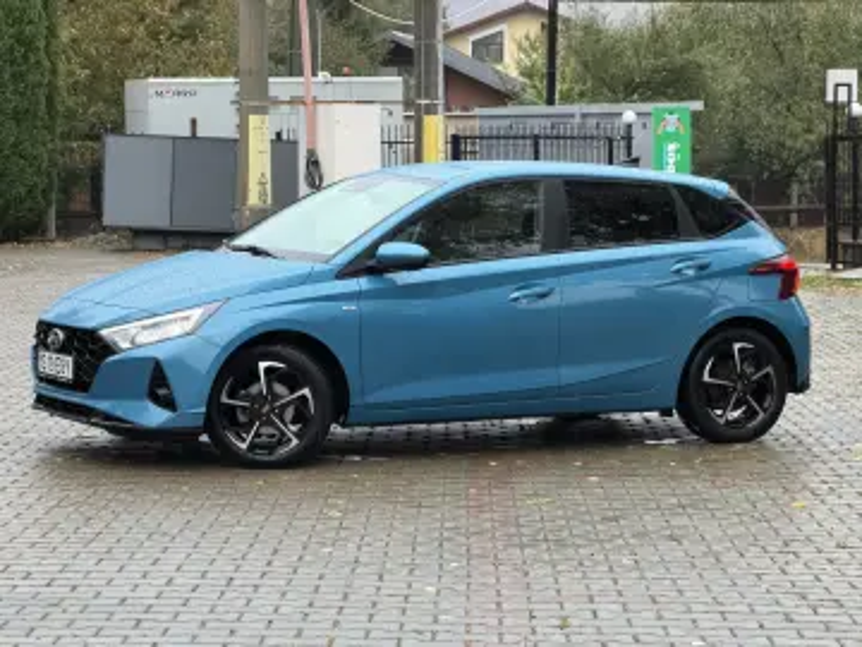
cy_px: 324
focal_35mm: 100
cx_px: 431
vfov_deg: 14.8
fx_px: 2490
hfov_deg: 19.6
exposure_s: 1/121
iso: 250
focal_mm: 16.89
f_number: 2.8
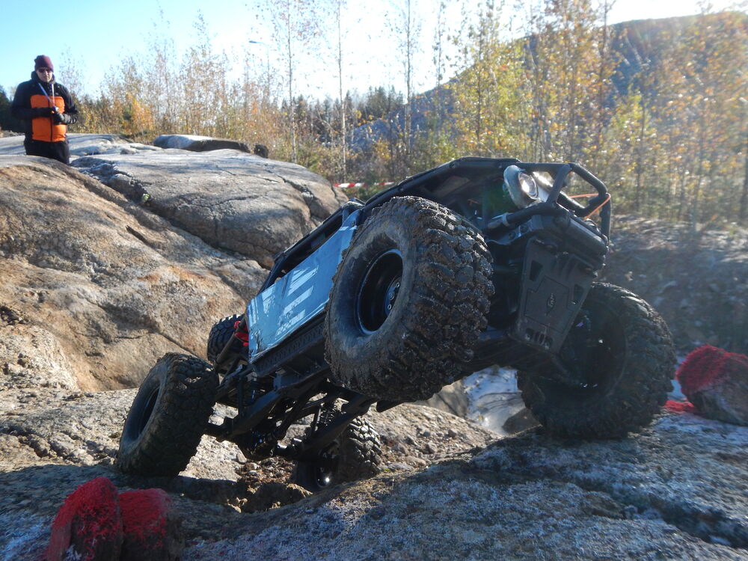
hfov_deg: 63.4
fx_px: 605
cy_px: 280
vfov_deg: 49.7
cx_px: 374
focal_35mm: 28
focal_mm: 5
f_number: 3.9
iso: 200
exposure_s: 1/500
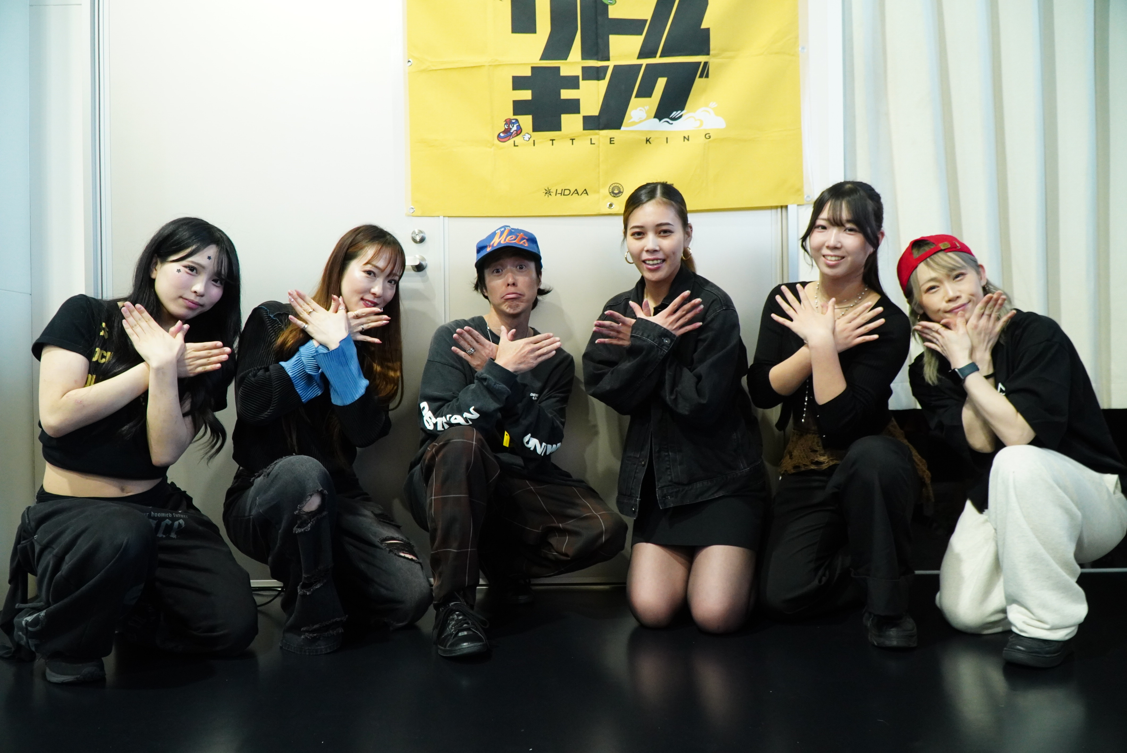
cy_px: 376
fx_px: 846
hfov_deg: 67.4
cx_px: 564
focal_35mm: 27
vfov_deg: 48.0
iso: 2500
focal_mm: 18
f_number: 5
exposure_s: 1/60
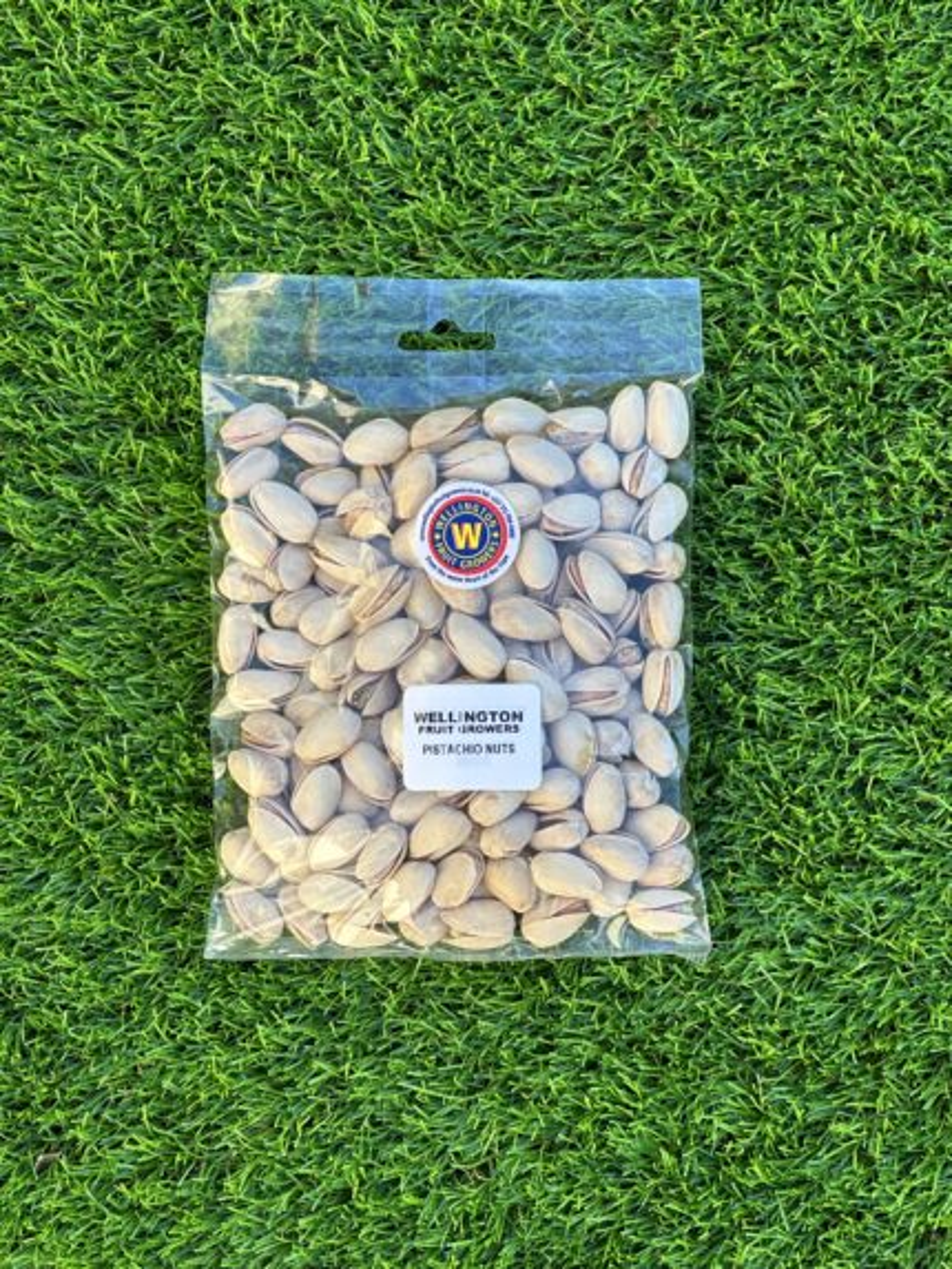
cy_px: 634
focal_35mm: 77
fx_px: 2822
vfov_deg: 25.3
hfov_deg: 19.1
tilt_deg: -85.1
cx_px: 476
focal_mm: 9
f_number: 2.8
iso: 32
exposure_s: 1/99
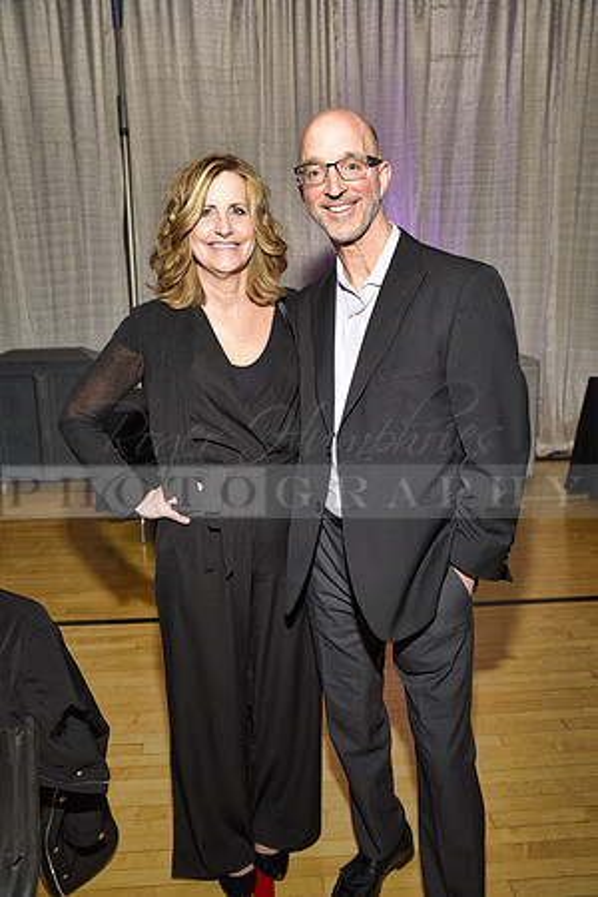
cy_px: 448
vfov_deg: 60.3
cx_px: 299
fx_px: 772
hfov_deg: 42.3
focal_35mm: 31
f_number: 5
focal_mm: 31
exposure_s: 1/60
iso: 200
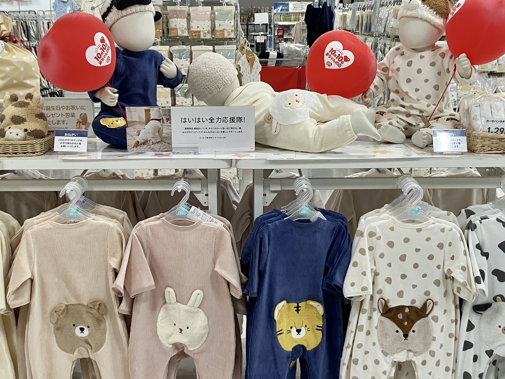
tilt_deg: -12.1
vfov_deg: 38.7
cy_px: 202
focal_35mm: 37
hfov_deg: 50.1
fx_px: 540
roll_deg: -0.5
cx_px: 237
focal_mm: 3.99
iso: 40
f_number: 1.8
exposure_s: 1/50
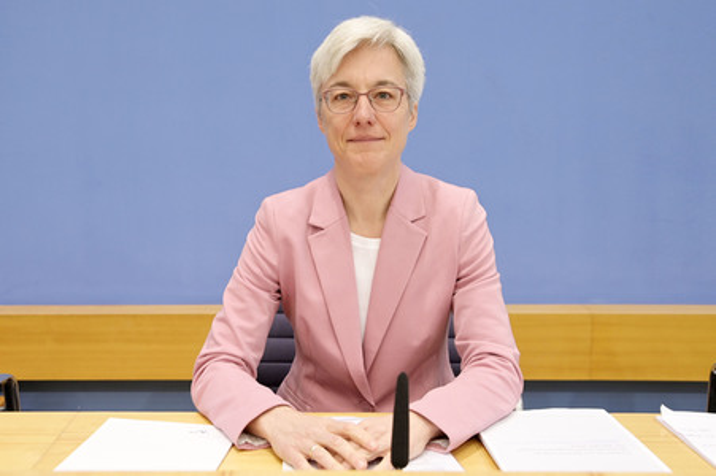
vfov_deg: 36.8
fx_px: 715
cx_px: 358
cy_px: 238
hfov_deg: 53.2
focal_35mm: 36
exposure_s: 1/400
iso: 3200
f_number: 5
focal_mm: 36
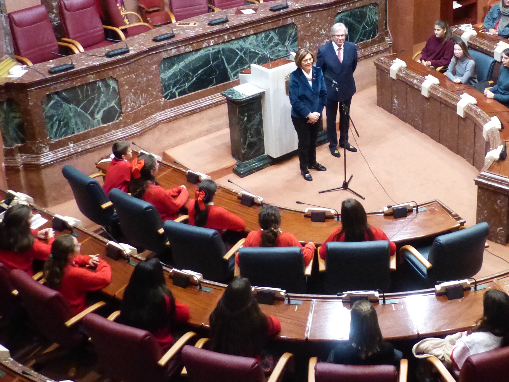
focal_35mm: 49
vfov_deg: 28.8
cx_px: 368
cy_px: 55
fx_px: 720
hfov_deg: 38.1
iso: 800
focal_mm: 5.1
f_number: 2.8
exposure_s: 1/30
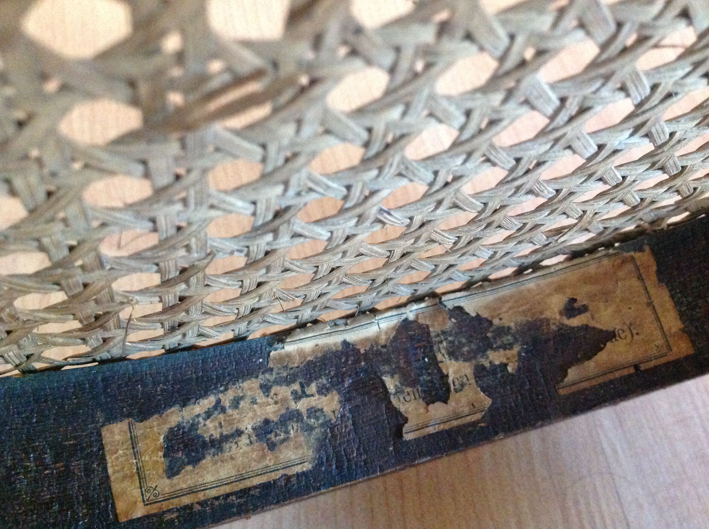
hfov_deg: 52.7
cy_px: 264
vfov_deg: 40.6
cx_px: 354
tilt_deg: -61.3
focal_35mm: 35
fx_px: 716
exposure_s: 1/17
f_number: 2.4
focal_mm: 4.28
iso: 800
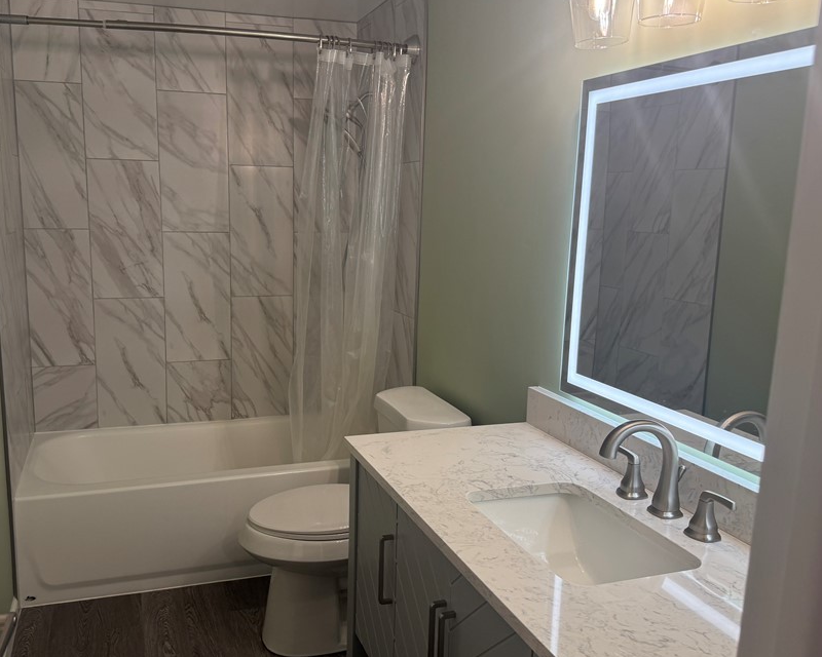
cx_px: 341
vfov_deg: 48.5
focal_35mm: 30
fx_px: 730
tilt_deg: -9.9
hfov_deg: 58.4
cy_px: 333
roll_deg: -0.9
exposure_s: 1/60
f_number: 1.78
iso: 100
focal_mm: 6.76
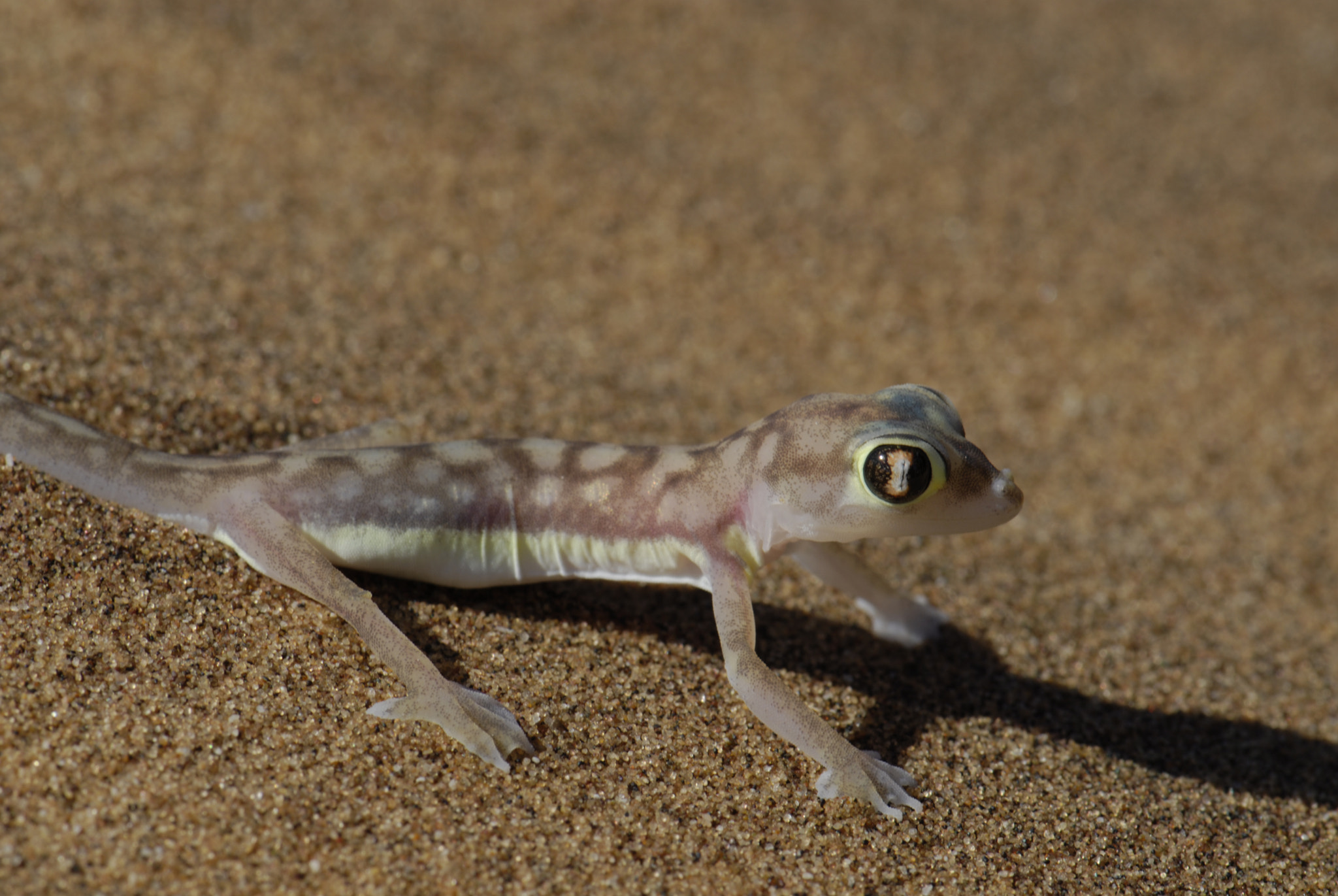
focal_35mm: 158
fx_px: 5861
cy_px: 448
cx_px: 669
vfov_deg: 8.7
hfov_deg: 13.0
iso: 100
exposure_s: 1/100
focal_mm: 105
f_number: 16
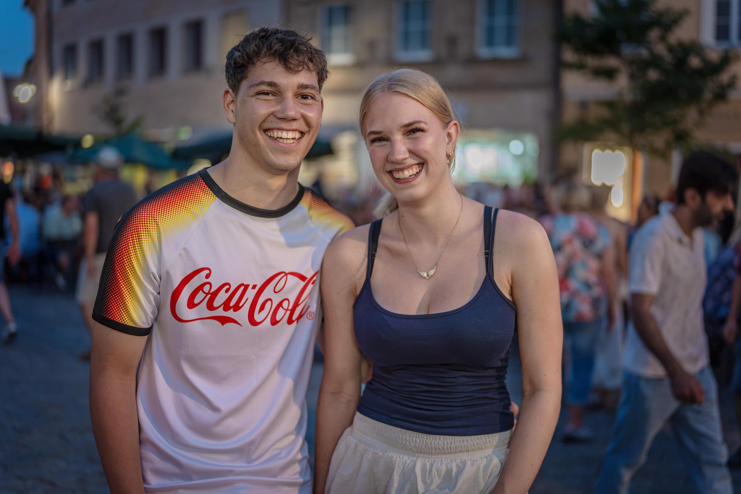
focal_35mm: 35
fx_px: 720
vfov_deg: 37.9
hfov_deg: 54.4
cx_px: 370
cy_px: 247
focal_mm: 35
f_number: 1.2
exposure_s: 1/160
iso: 1000
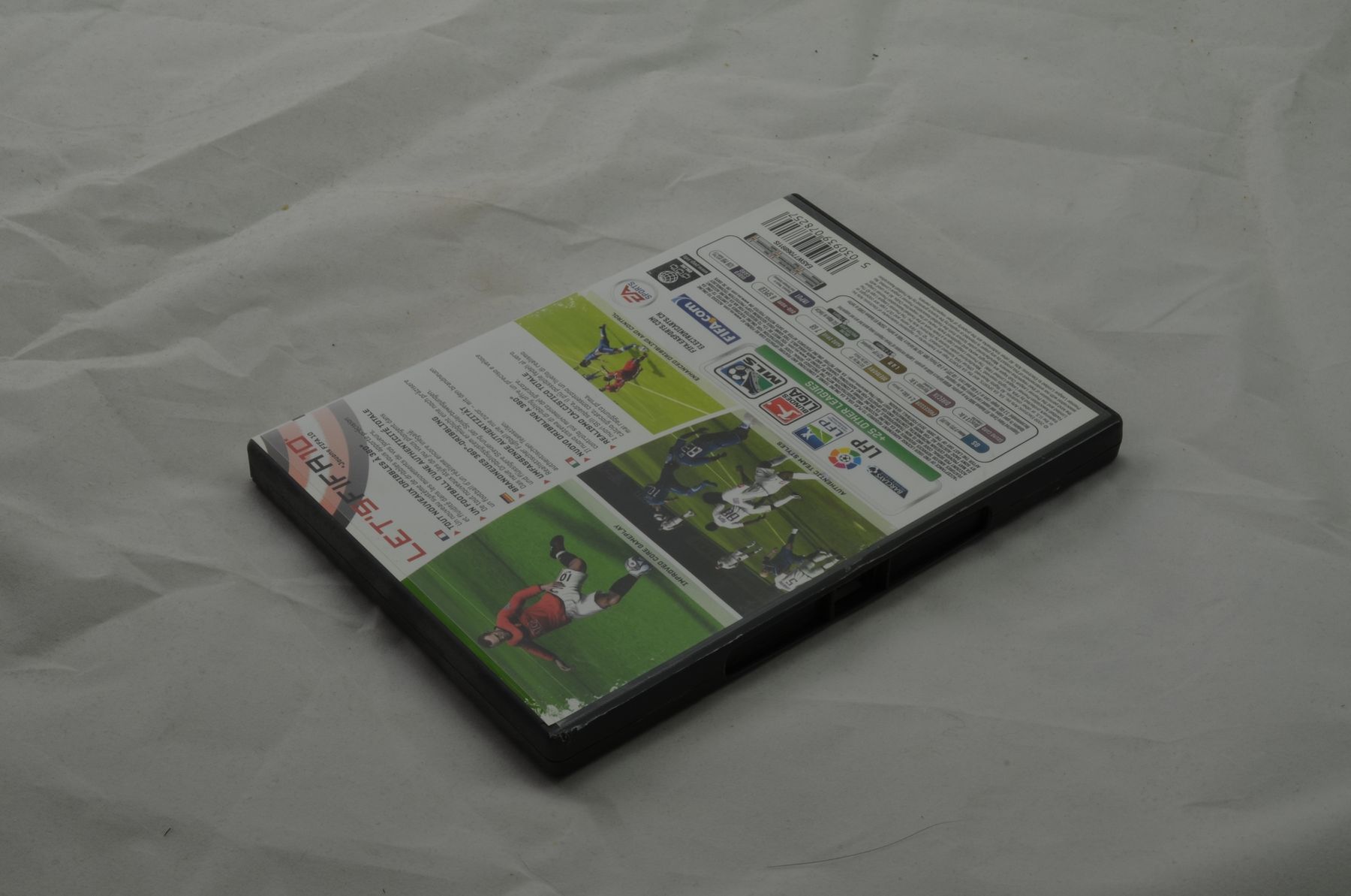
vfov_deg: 22.5
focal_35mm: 60
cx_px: 676
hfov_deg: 33.5
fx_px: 2247
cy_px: 448
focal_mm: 40
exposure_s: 1/4
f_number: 20
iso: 100
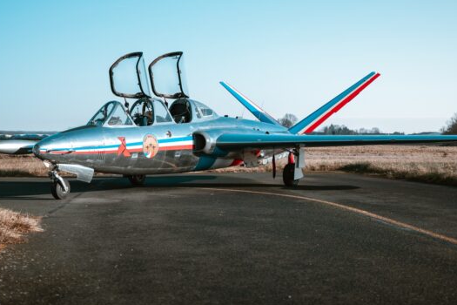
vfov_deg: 22.6
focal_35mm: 60
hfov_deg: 33.4
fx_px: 762
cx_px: 224
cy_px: 132
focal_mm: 41
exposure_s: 1/1000
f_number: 2.8
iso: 100
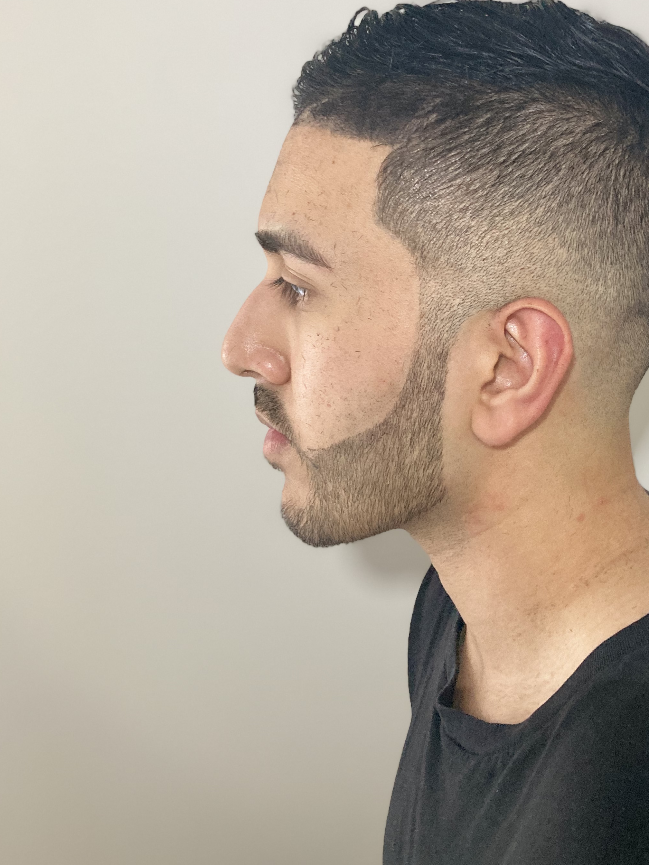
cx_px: 463
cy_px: 268
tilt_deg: -6.1
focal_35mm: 42
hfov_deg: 33.8
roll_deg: +10.4
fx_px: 1050
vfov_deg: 44.0
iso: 250
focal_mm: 3.99
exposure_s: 1/60
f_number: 1.8
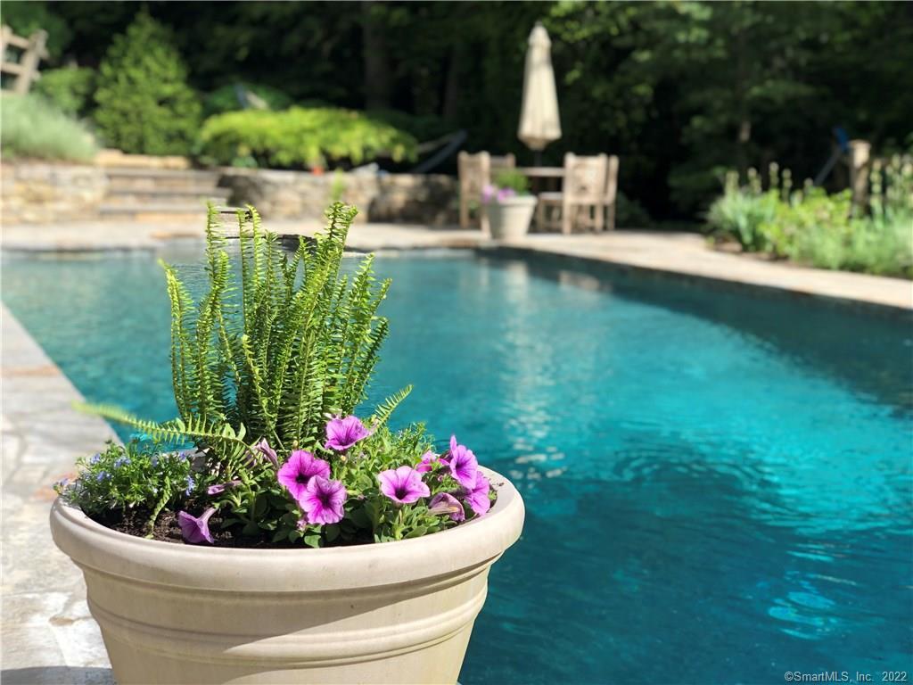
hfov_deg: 36.8
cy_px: 342
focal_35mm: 52
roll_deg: -0.9
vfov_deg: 28.0
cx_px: 456
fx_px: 1372
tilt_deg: -9.0
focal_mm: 6
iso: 16
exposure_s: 1/552
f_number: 2.4
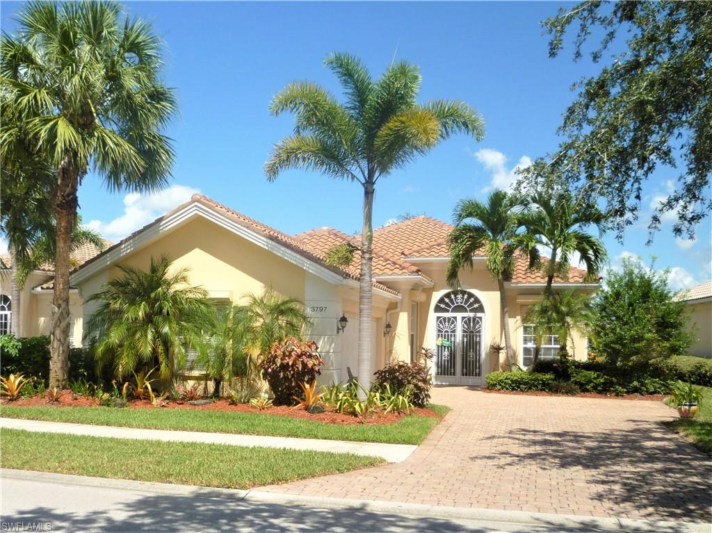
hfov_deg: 61.7
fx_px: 596
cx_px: 356
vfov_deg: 48.2
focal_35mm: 29
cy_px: 266
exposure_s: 1/640
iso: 100
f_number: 4
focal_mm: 5.2
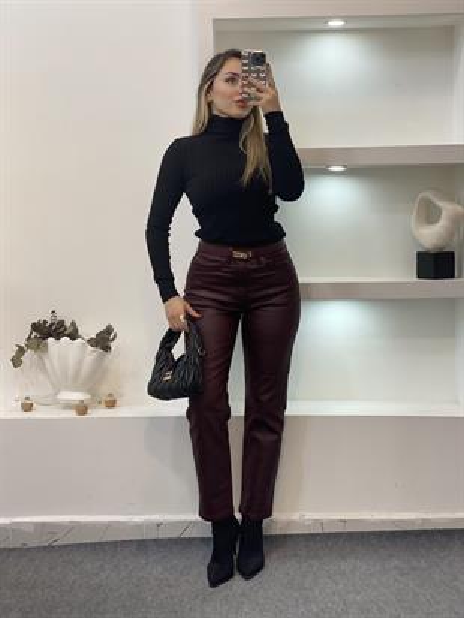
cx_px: 232
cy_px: 309
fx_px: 929
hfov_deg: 28.0
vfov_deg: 36.8
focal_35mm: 52
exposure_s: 1/100
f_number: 2
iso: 80
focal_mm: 6
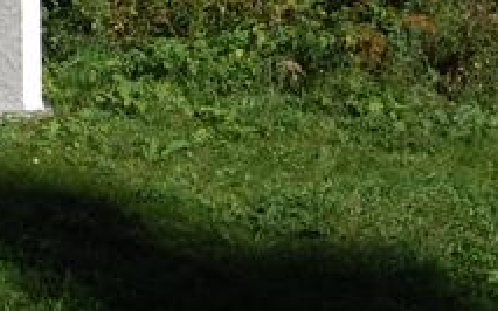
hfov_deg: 19.9
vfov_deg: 13.6
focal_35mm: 90
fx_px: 1221
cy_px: -172
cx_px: -248
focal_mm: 18
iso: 200
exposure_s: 1/400
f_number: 10
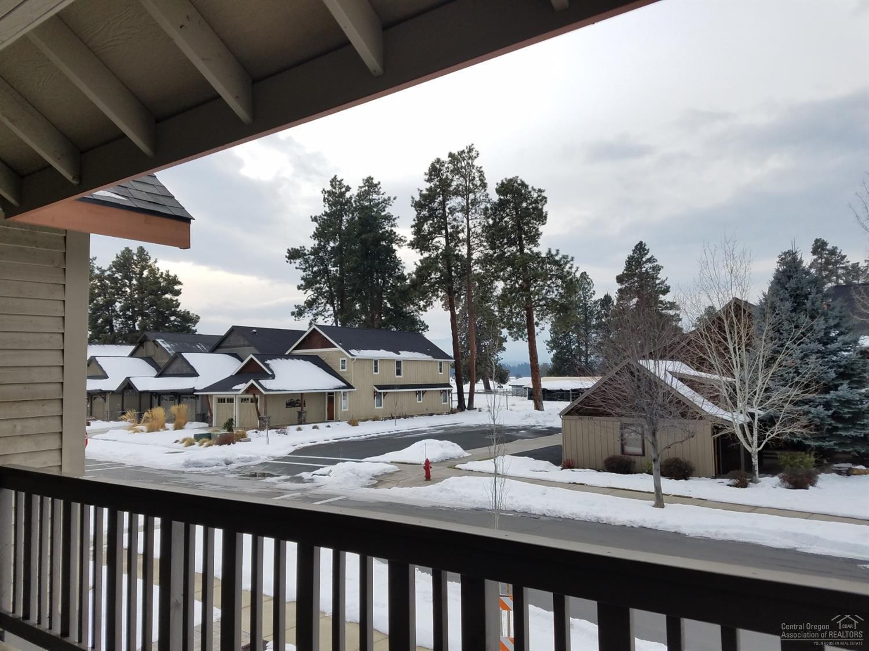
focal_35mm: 26
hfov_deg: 67.3
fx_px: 652
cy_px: 326
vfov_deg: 53.0
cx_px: 434
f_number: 1.7
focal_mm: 4.2
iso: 50
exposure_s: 1/1348
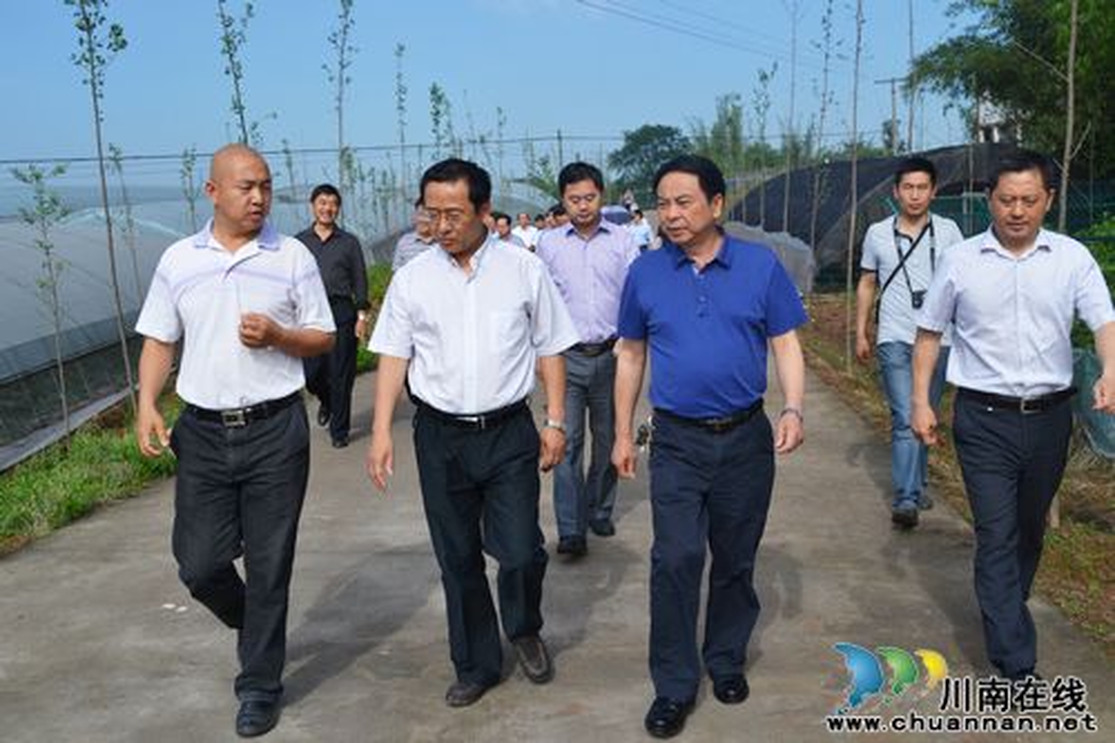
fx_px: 1115
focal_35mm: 36
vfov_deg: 36.8
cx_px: 558
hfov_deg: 53.1
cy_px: 372
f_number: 9
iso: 100
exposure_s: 1/320
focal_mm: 24
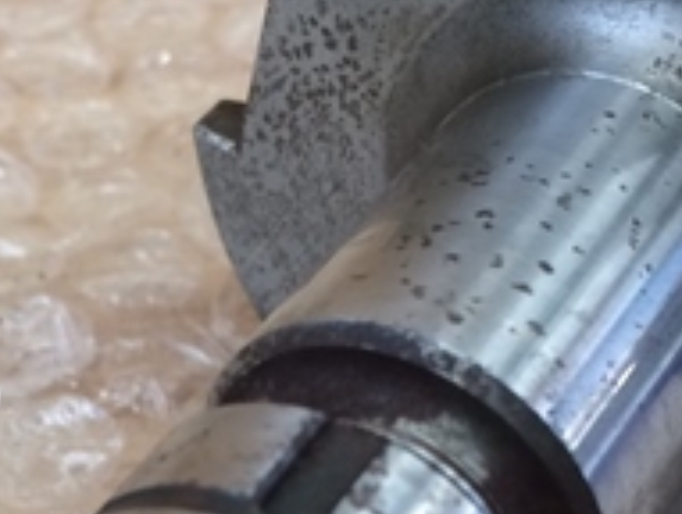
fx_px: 1915
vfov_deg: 14.8
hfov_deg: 20.2
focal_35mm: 97
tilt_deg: -47.8
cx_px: 286
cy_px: 625
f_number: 2.2
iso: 64
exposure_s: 1/30
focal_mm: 4.15
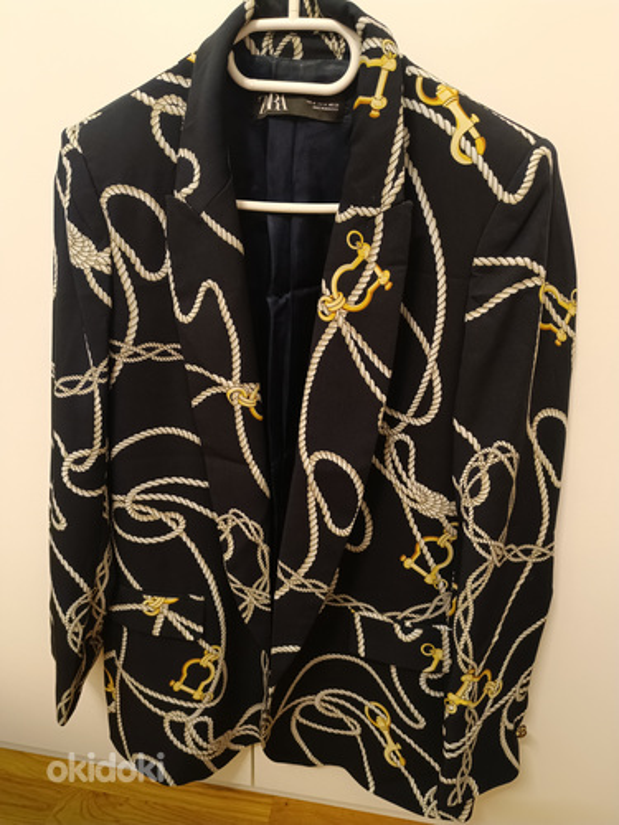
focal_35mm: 24
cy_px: 412
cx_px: 310
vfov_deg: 71.6
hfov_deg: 56.8
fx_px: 572
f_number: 1.88
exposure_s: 1/25
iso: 1448
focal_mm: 5.59
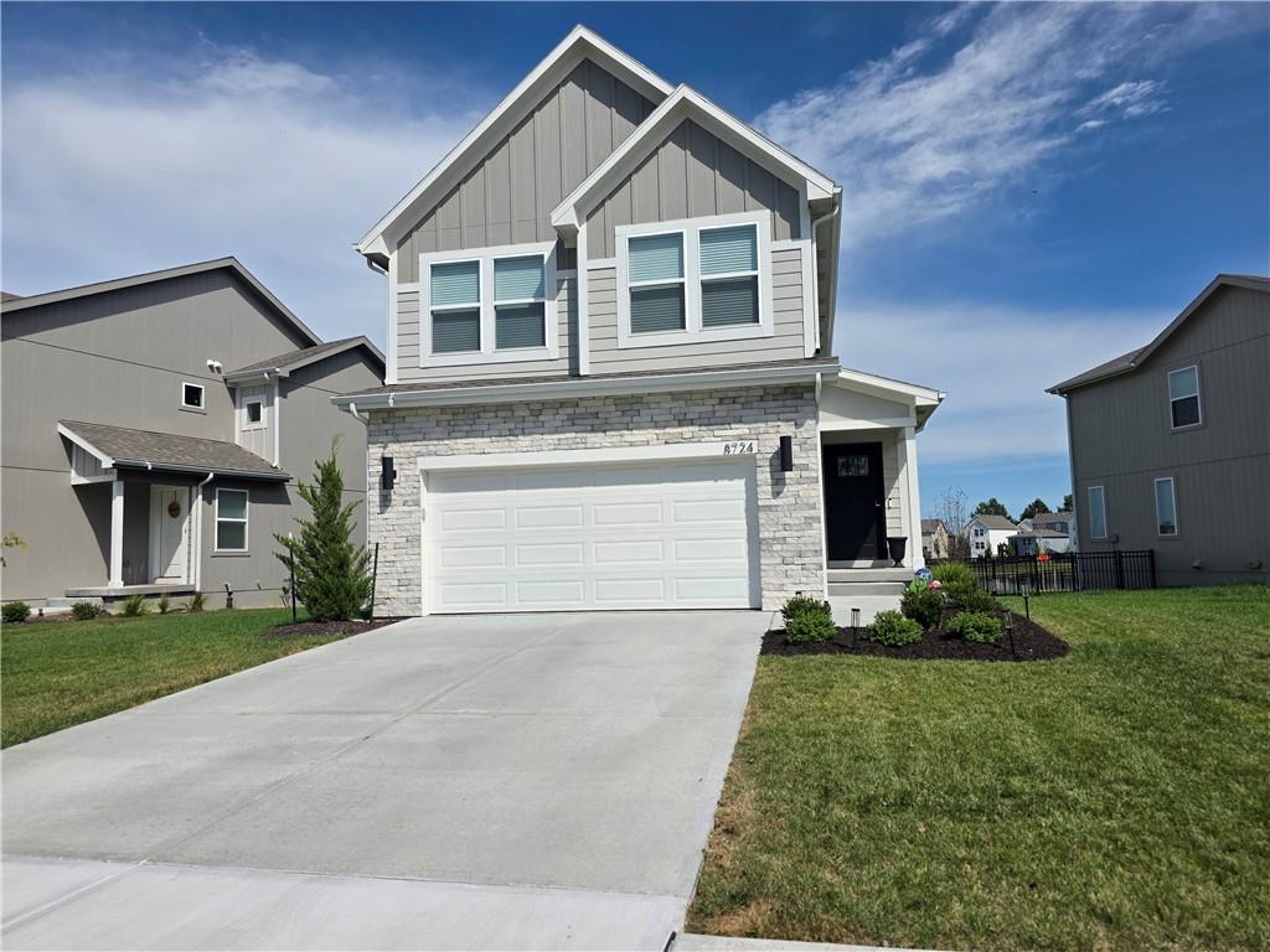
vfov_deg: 58.9
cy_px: 476
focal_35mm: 23
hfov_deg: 73.9
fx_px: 844
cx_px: 635
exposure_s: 1/7944
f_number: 1.7
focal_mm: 6.3
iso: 50
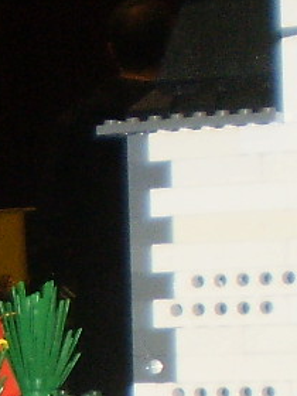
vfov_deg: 9.4
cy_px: 563
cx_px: -450
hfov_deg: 6.8
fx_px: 2357
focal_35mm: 206
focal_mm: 6.3
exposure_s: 1/30
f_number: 3.1
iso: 125
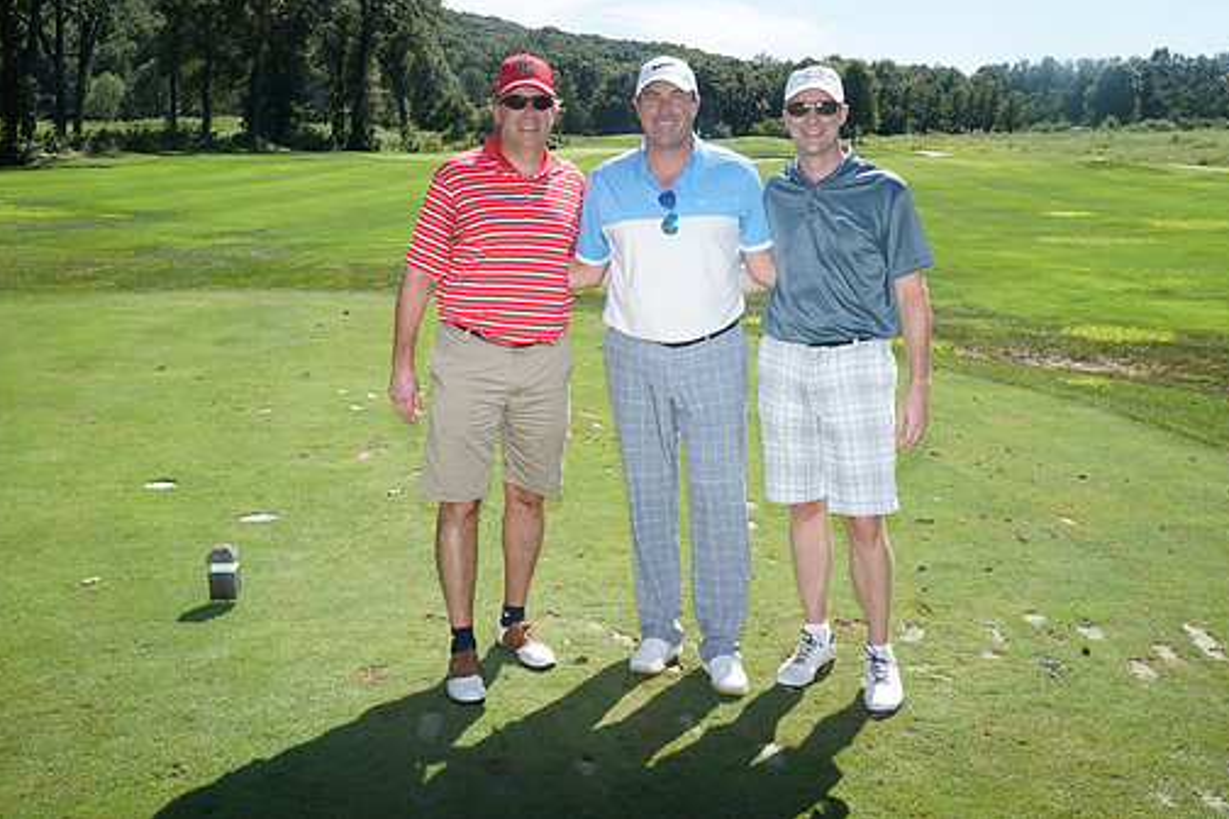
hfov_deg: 50.7
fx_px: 1297
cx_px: 646
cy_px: 350
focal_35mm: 38
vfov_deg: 35.0
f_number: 18
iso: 800
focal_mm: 33
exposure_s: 1/250
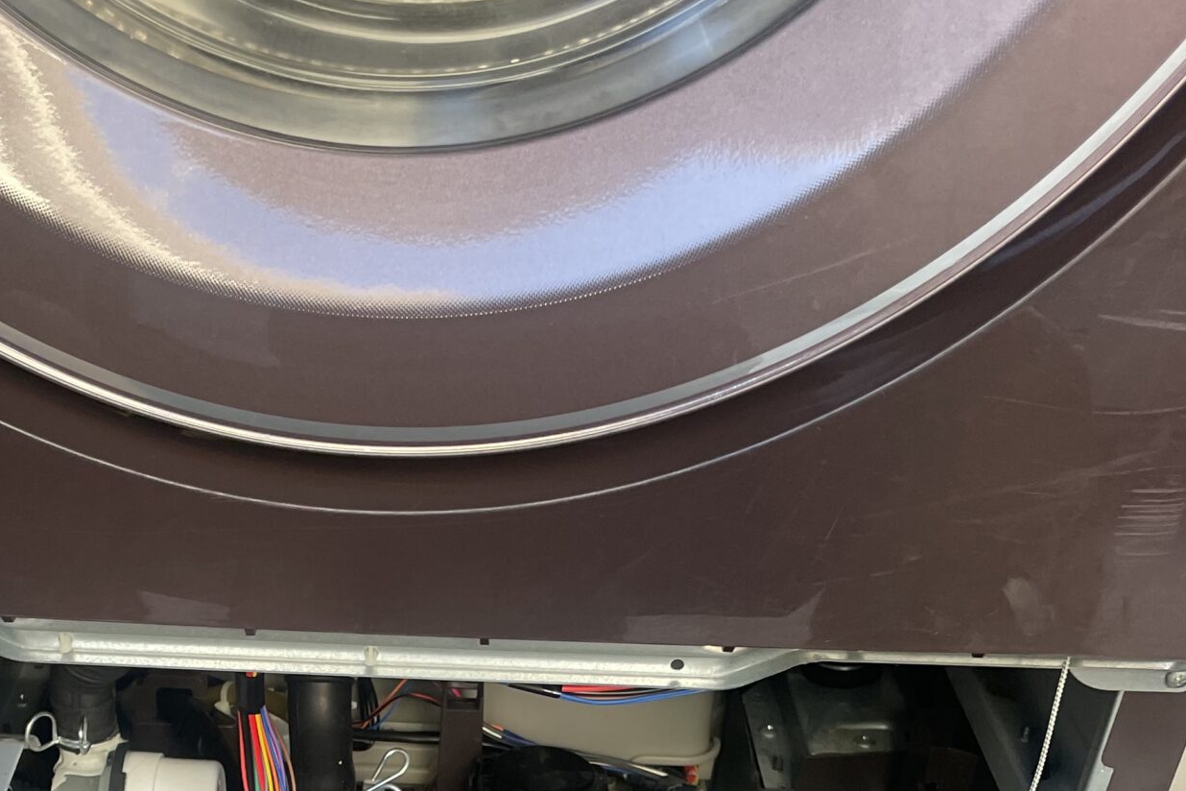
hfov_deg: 35.3
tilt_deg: -34.7
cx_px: 408
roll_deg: -1.6
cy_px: 964
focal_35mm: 56
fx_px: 1845
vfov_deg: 22.2
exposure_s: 1/111
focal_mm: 4.2
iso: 125
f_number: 1.6
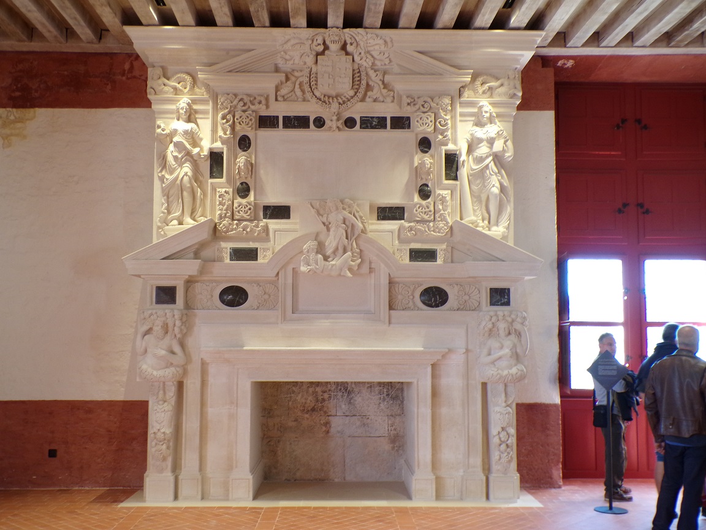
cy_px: 265
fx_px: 755
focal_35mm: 37
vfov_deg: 38.7
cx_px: 353
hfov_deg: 50.1
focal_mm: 6.6
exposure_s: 1/26
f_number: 3.3
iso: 200
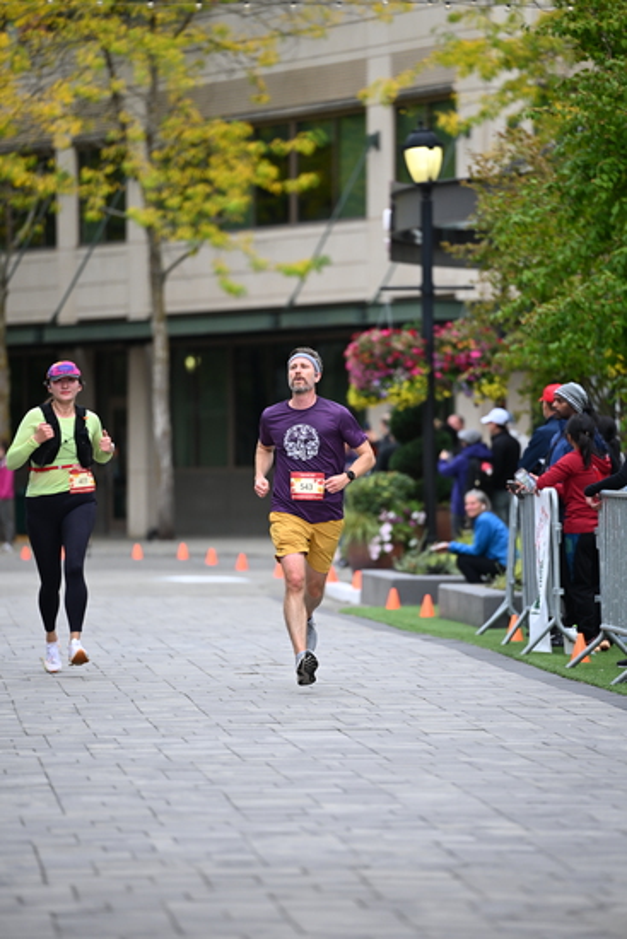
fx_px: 5221
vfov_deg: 10.3
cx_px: 314
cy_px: 470
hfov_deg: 6.9
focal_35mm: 200
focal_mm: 200
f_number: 2.8
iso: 640
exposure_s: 1/2000
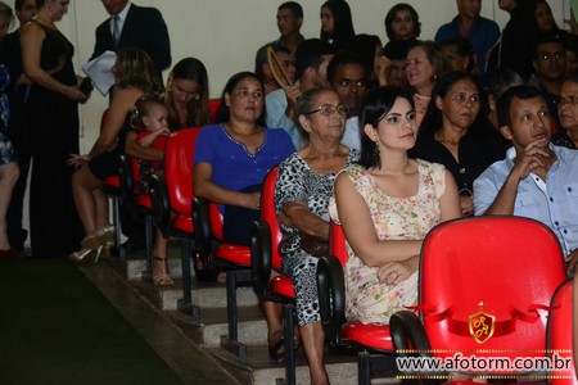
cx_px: 289
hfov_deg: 17.1
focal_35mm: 120
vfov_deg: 11.4
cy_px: 192
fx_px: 1927
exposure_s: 1/80
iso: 3200
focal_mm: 80
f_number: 6.3
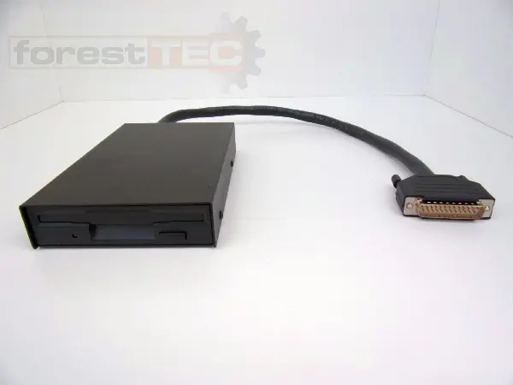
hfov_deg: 71.6
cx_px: 256
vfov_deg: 56.8
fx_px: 356
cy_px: 192
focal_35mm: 24
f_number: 3.3
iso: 80
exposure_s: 1/450
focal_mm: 4.3
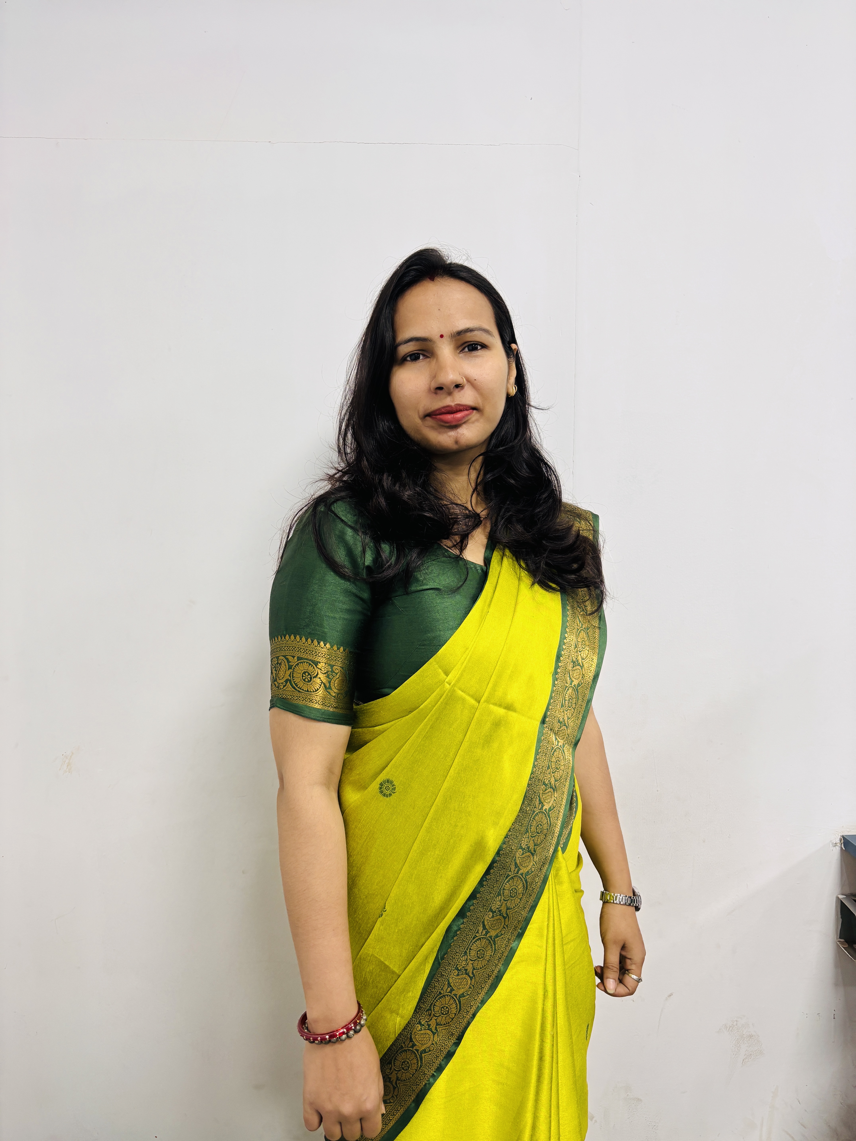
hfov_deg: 53.1
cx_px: 428
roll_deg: -0.2
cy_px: 570
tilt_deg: -5.1
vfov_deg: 67.3
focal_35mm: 26
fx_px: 857
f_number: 1.6
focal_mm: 5.96
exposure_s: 1/50
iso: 100
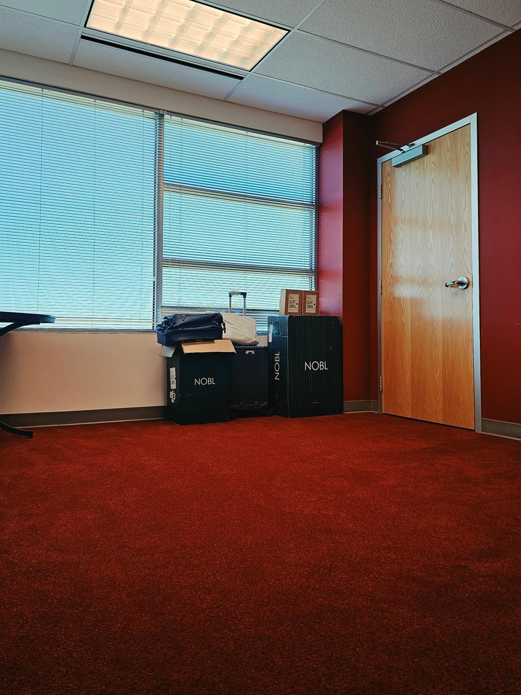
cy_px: 320
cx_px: 239
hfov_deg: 53.0
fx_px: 522
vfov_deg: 67.2
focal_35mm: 26
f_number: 1.7
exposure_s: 1/180
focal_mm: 6.3
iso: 50
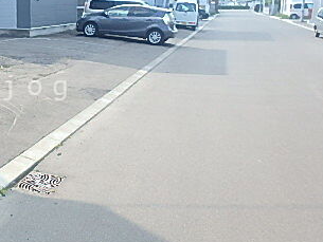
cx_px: 0
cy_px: 88
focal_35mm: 44
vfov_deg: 32.7
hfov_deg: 38.2
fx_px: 411
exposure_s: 1/320
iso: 125
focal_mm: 3.7
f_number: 3.5
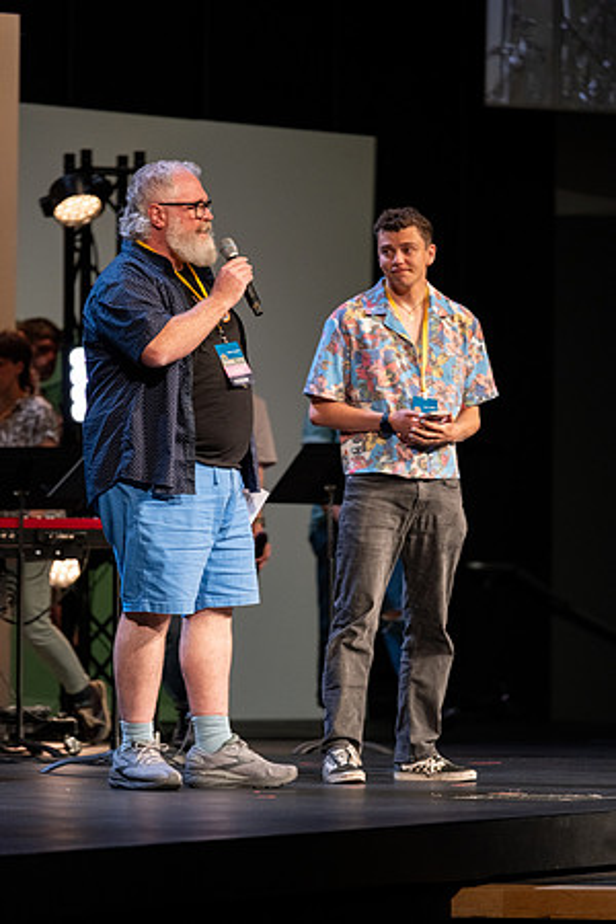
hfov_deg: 6.5
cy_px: 462
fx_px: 5390
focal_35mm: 210
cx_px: 308
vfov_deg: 9.8
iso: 1000
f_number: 2.8
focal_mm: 140
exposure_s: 1/210
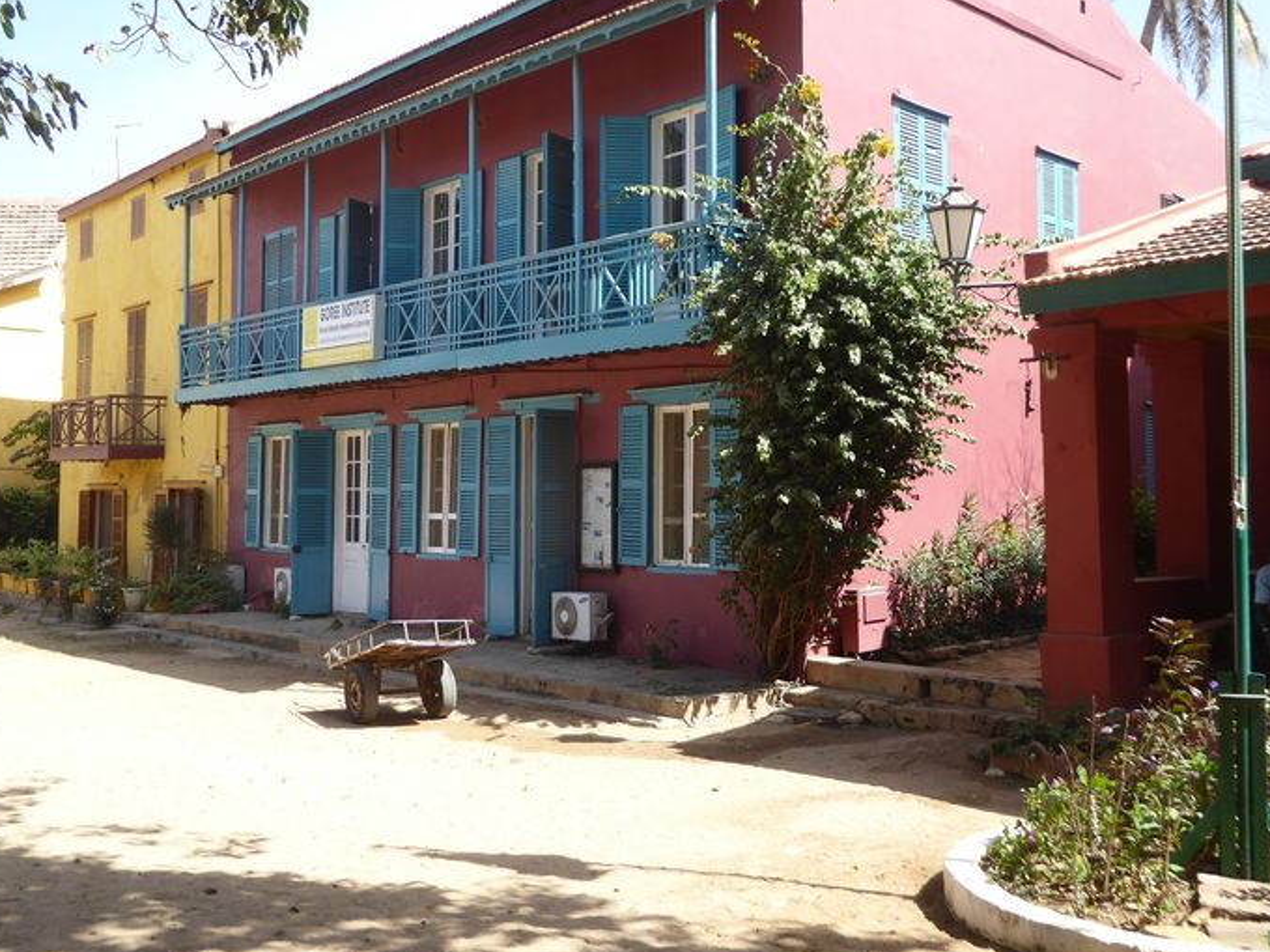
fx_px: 1468
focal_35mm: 40
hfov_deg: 46.8
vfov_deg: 35.9
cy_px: 405
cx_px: 600
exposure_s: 1/250
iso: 80
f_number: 3.6
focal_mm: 5.8
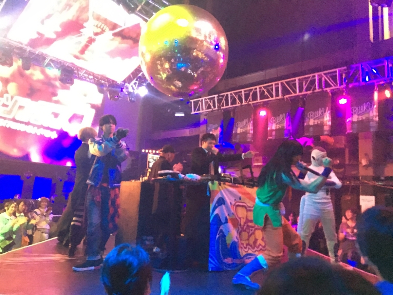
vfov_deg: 48.2
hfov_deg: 61.7
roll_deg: -3.1
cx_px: 196
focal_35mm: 29
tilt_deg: +8.4
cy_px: 148
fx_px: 329
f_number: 2.2
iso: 1250
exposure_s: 1/15
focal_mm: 4.15
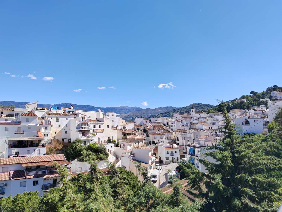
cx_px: 141
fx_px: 220
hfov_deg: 65.3
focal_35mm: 27
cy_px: 106
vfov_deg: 51.4
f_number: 1.9
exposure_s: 1/1600
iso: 100
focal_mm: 5.52
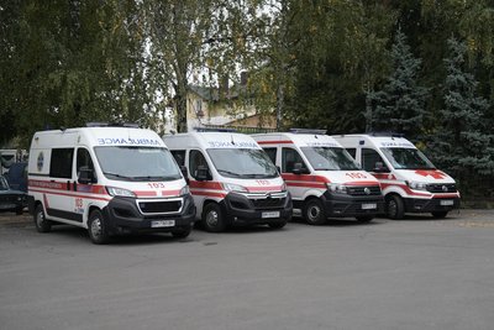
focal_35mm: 46
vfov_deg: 29.3
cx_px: 247
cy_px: 165
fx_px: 631
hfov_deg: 42.7
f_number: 2.8
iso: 4000
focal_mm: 46
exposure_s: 1/500
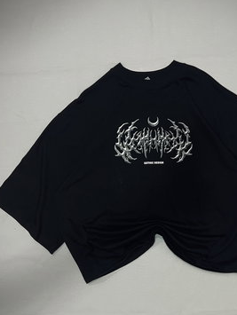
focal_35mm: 39
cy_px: 184
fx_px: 355
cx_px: 156
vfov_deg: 47.6
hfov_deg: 36.5
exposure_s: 1/50
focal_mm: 5.7
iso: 125
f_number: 1.5
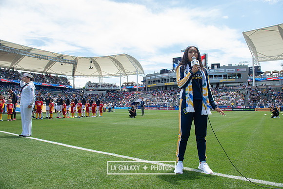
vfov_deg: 53.2
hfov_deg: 73.7
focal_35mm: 24
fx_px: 189
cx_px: 142
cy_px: 94
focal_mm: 24
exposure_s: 1/400
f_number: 5.6
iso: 200
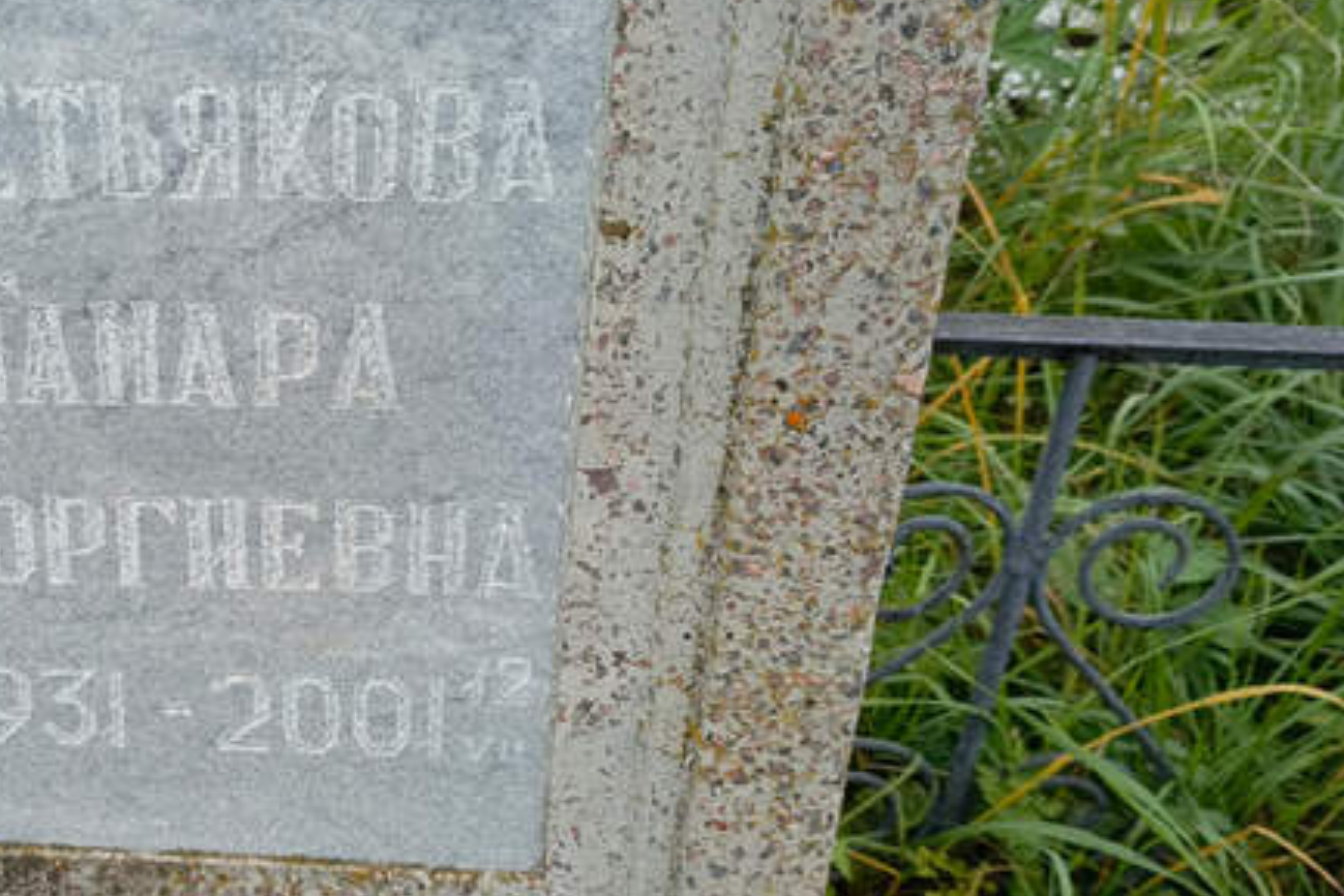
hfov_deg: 39.2
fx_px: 1792
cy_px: 487
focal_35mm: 48
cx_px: 230
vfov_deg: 28.1
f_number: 1.69
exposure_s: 1/118
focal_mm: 4.76
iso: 112
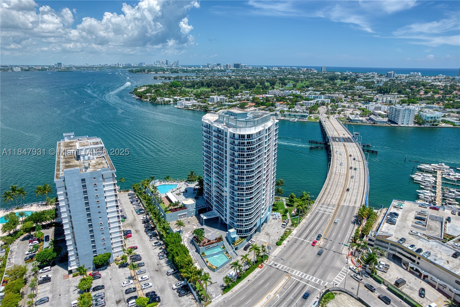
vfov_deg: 57.2
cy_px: 154
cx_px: 230
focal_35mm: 22
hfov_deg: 78.6
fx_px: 281
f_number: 2.8
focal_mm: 8.38
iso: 120
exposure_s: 1/3000
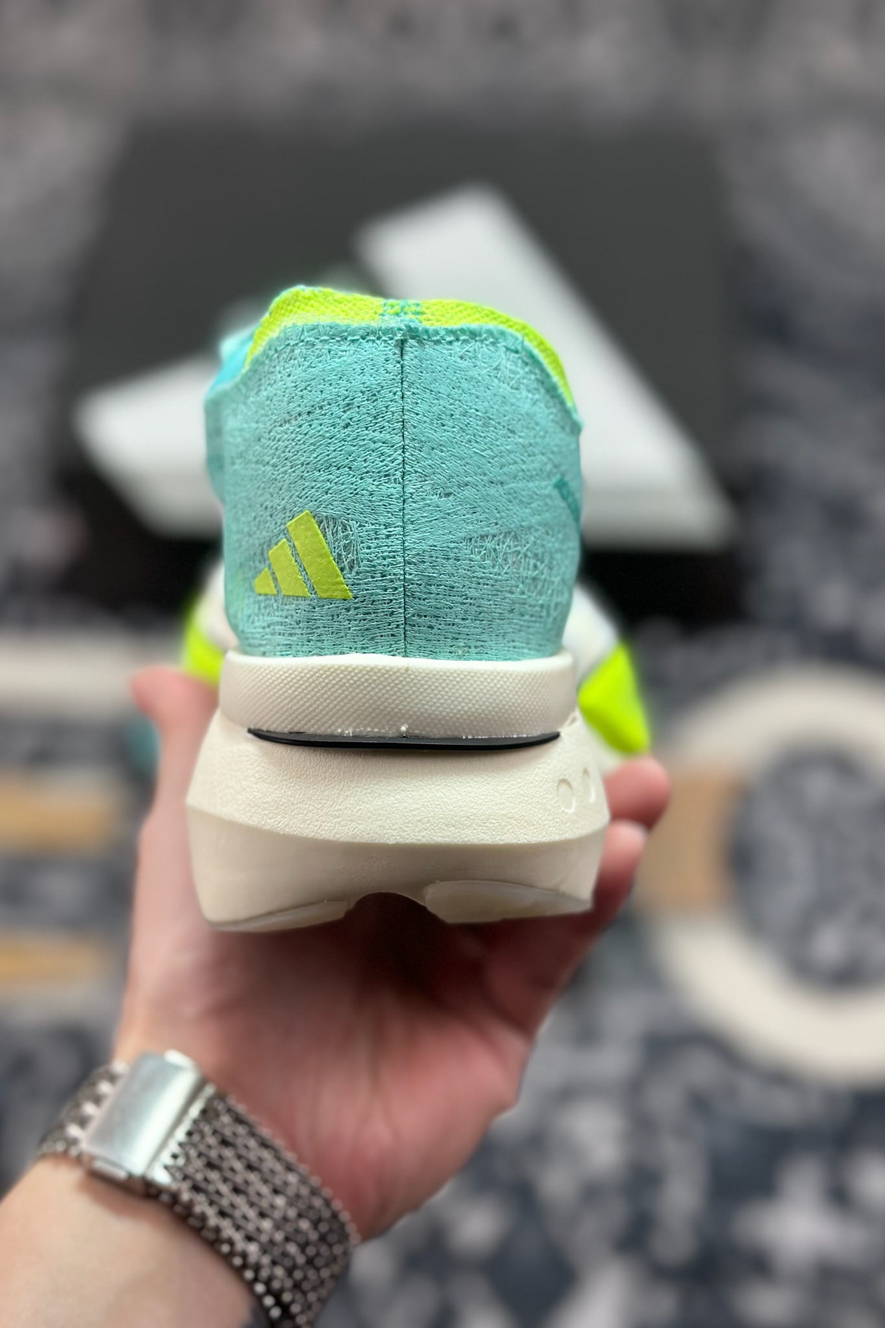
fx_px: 1844
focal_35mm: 50
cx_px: 410
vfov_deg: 39.6
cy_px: 664
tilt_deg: -56.1
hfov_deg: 27.0
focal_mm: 6.86
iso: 80
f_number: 1.78
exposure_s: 1/740
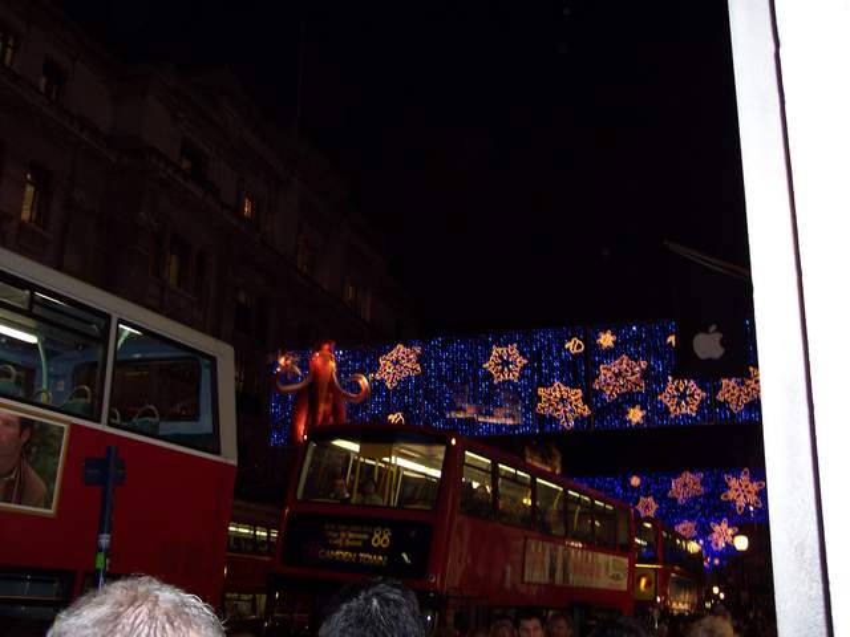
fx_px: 933
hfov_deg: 49.0
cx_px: 425
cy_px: 318
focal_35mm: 38
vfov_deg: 37.7
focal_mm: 8
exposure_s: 1/30
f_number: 2.8
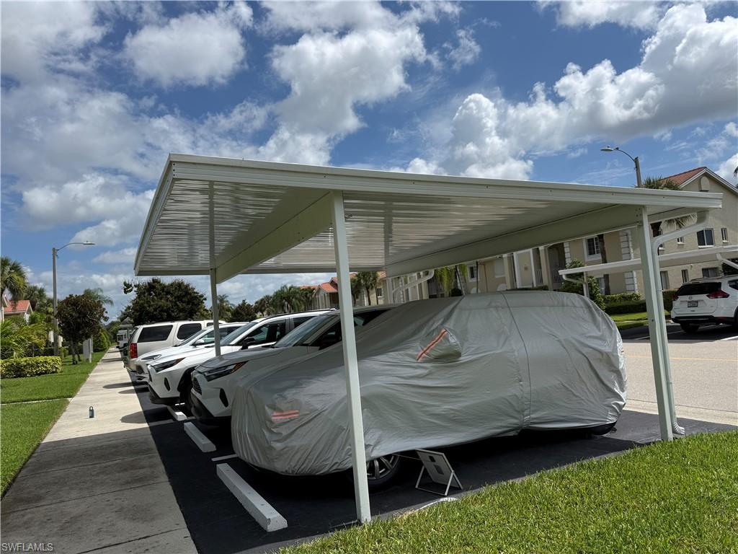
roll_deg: +5.8
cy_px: 277
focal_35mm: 24
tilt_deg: +4.2
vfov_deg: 56.8
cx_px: 369
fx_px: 512
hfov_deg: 71.6
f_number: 1.78
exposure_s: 1/9091
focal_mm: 6.76
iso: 80
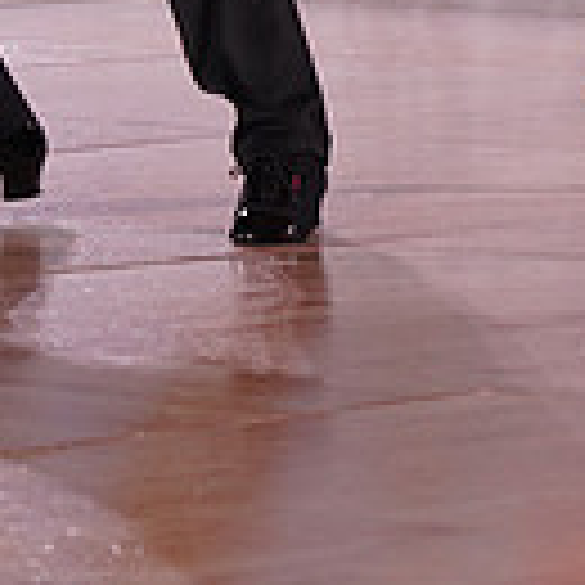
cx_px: 259
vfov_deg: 4.4
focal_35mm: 392
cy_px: -706
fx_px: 7495
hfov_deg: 4.5
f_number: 5.6
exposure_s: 1/200
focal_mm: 103
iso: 1600
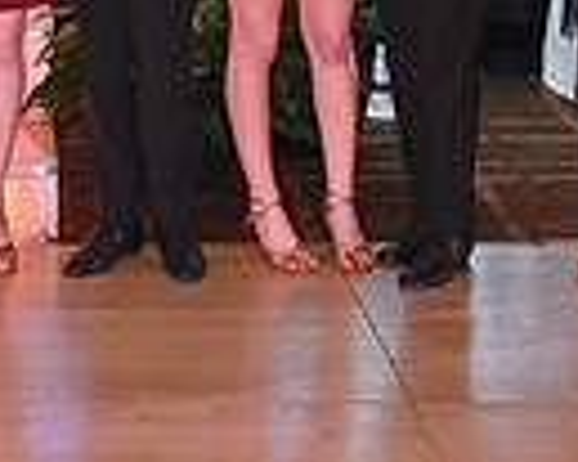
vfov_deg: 11.4
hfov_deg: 14.3
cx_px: -76
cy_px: -146
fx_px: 2239
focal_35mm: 131
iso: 3200
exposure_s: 1/320
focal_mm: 31
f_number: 6.3
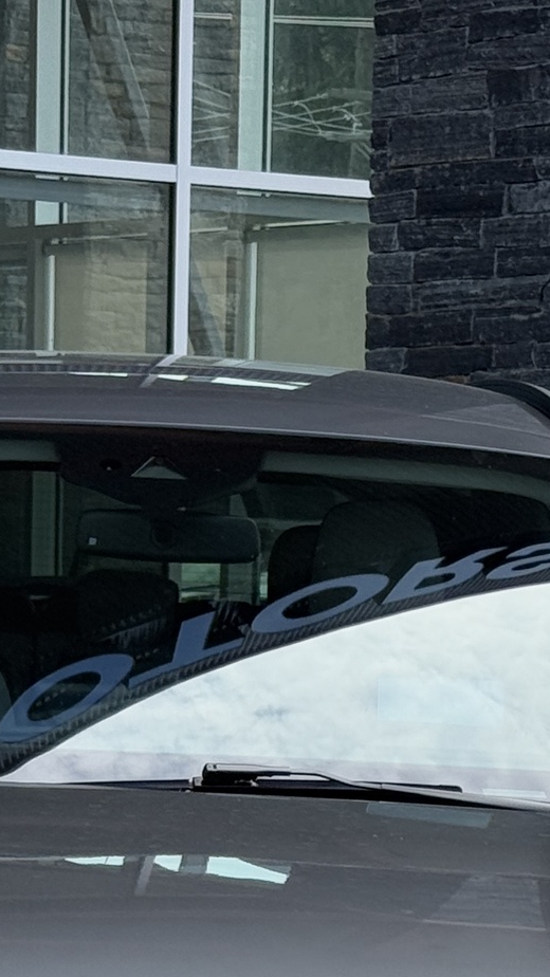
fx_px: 4225
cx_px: 196
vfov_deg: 12.9
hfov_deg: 7.4
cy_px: 1129
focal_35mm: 163
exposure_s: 1/2088
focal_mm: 6.76
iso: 100
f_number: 1.78
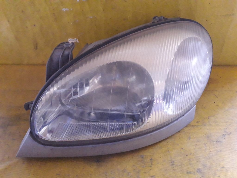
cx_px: 118
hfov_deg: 65.3
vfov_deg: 51.4
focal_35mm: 27
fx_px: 185
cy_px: 89
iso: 400
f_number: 1.9
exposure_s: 1/25
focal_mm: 3.6
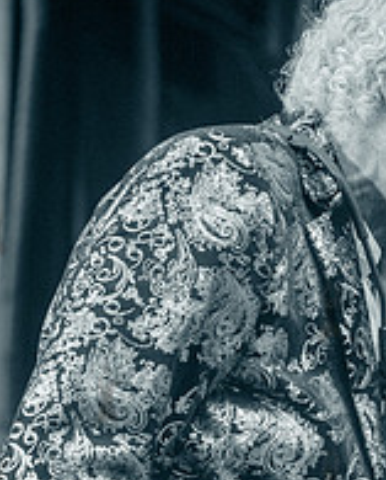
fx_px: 3684
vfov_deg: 7.4
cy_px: 478
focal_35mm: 259
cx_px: 369
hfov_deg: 6.0
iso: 2500
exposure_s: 1/640
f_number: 4.5
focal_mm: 80
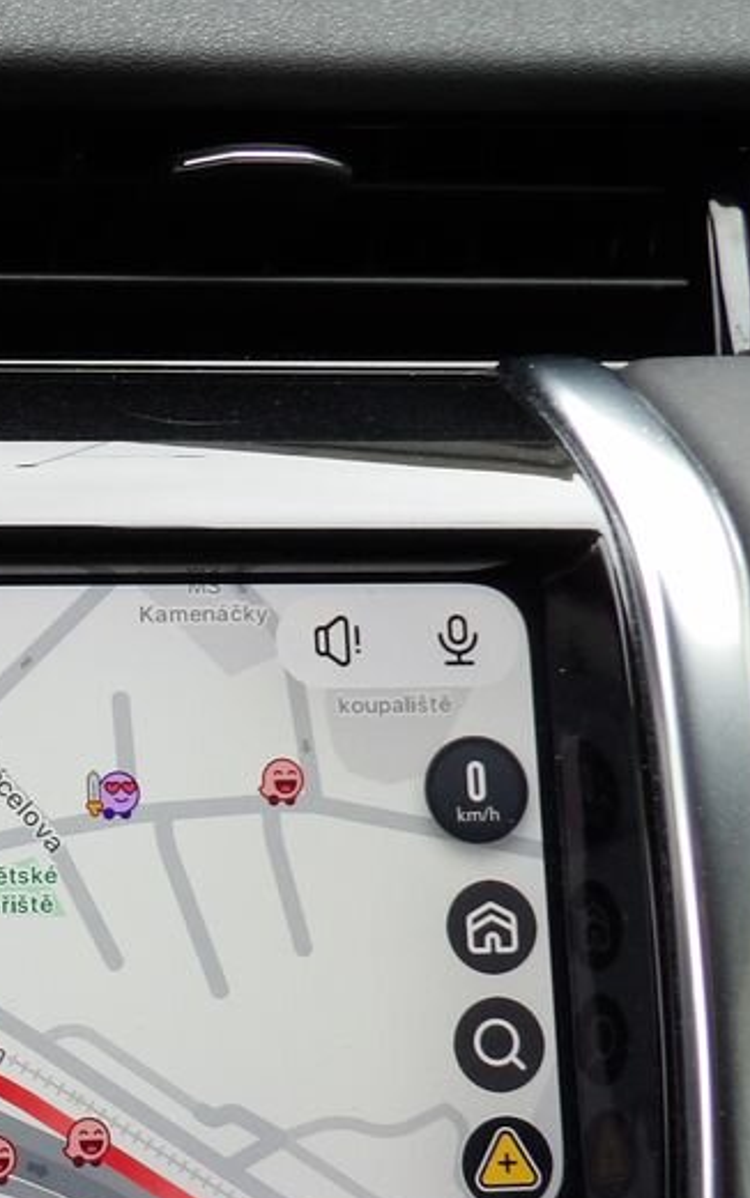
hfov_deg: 22.7
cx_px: -255
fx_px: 1634
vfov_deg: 39.8
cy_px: 791
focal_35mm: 50
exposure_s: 1/50
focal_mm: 4.3
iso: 100
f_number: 3.2
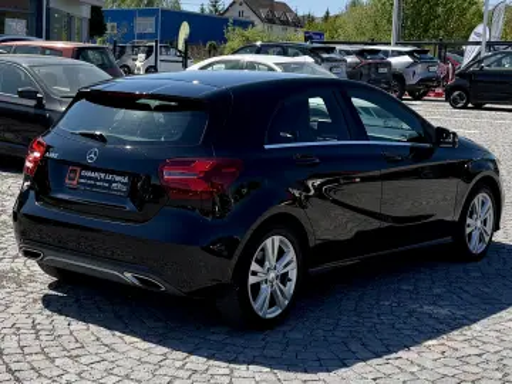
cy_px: 192
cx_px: 256
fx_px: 355
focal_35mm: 24
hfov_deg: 71.6
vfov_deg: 56.8
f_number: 1.78
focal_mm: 6.76
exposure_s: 1/4167
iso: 80
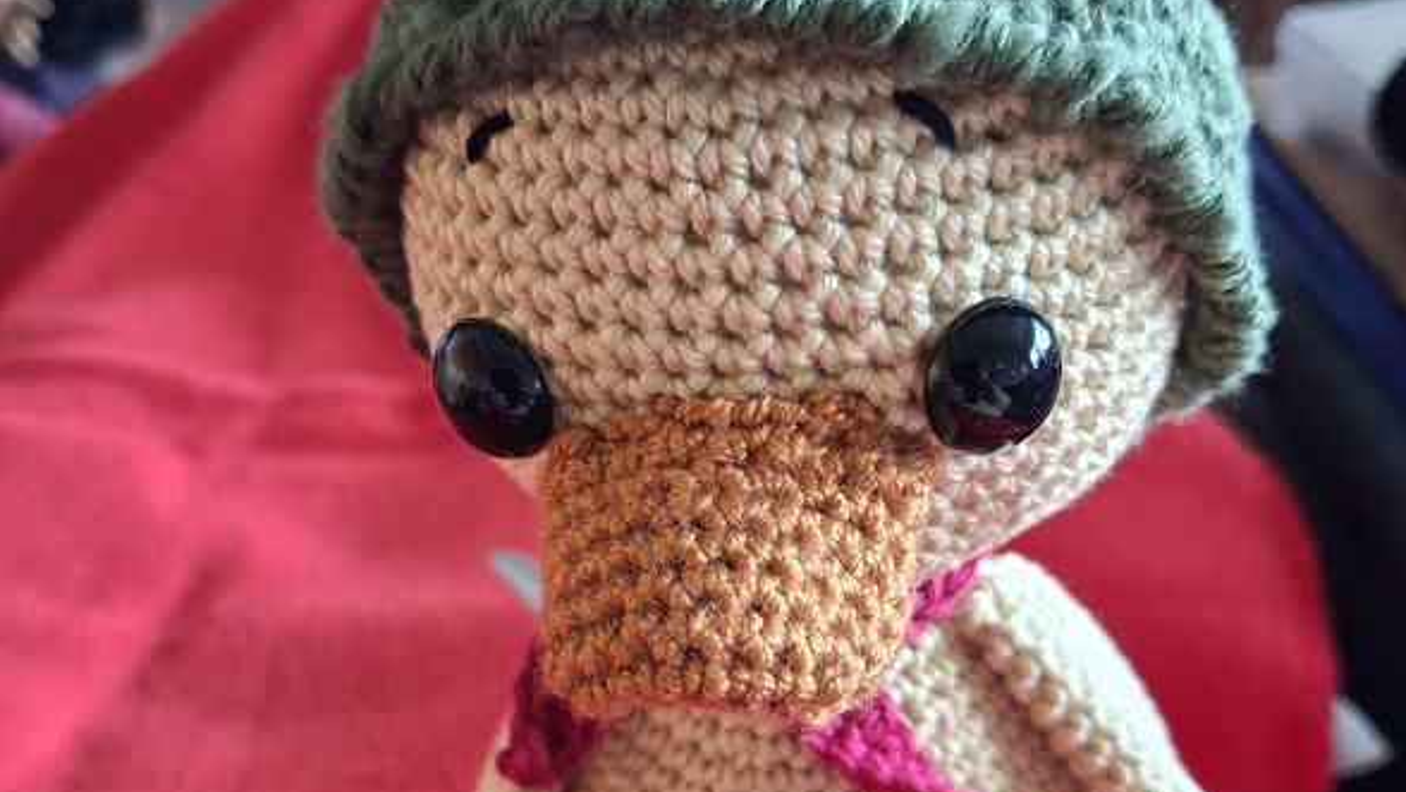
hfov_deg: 50.5
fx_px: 1492
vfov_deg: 29.4
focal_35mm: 40
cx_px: 715
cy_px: 560
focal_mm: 4
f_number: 1.8
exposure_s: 1/50
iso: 640
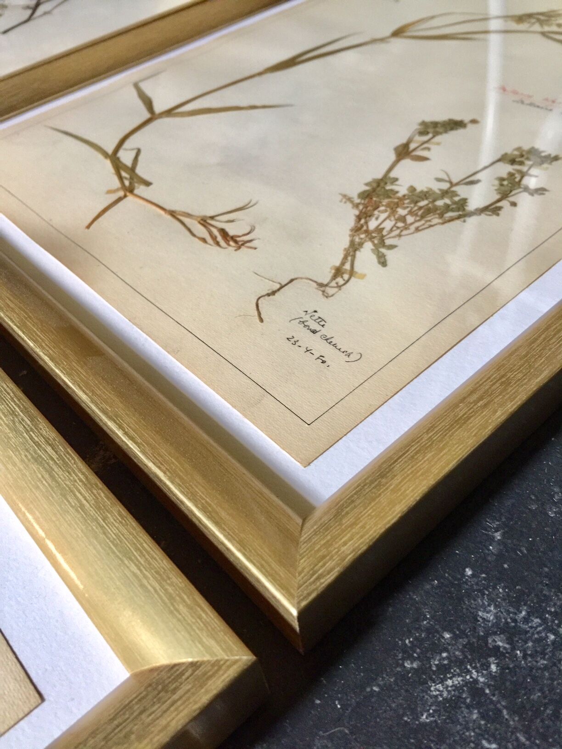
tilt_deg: -43.2
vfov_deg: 61.7
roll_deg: +9.6
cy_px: 374
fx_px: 628
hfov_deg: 48.2
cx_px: 281
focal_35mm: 29
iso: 100
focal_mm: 4.15
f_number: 2.2
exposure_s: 1/10
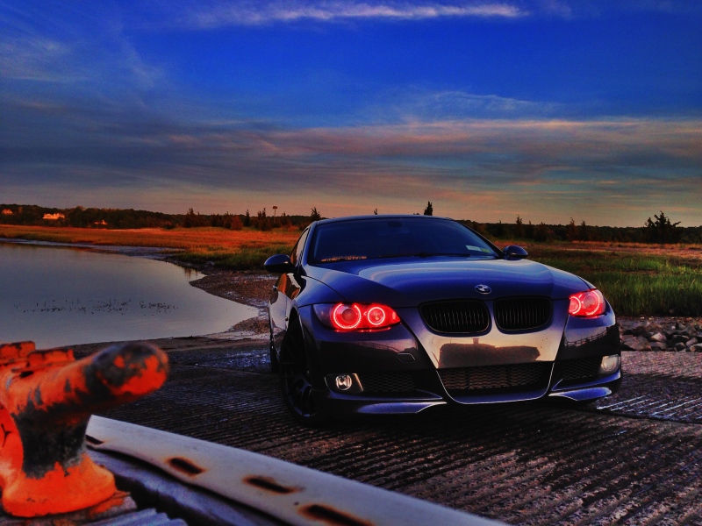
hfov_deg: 55.4
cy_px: 263
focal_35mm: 33
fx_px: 669
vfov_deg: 42.9
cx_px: 351
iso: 50
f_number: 2.4
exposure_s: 1/233
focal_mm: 4.12
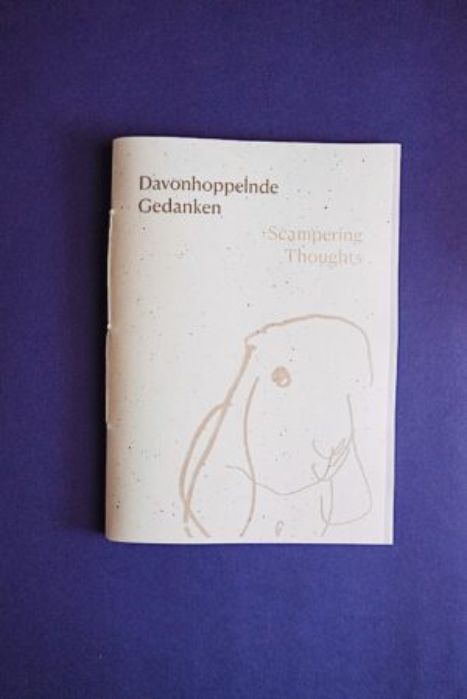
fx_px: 525
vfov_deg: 67.3
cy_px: 350
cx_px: 234
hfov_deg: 48.0
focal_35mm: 27
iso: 1600
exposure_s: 1/160
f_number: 3.5
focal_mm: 18
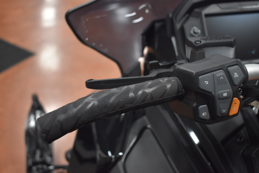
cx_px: 130
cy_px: 86
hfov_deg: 42.3
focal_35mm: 46
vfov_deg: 29.0
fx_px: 335
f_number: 4.2
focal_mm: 31
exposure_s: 1/125
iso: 1800
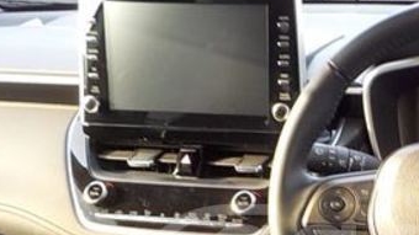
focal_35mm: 77
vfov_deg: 15.3
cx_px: 460
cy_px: 250
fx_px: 855
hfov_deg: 25.5
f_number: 3.3
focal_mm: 4.1
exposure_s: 1/30
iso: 160
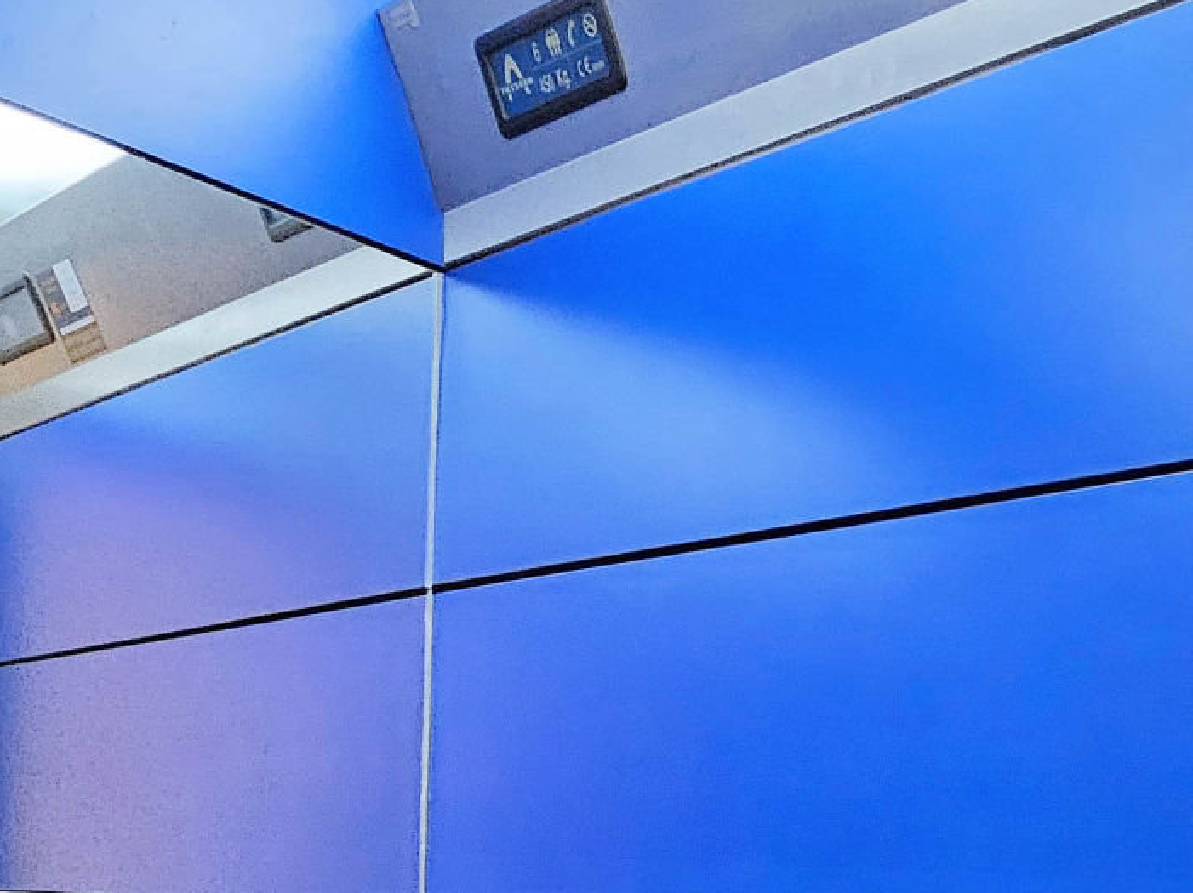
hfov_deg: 39.2
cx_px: 1343
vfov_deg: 33.7
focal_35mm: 38
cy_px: 934
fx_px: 1309
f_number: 2.2
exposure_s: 1/25
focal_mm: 2.2
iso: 800
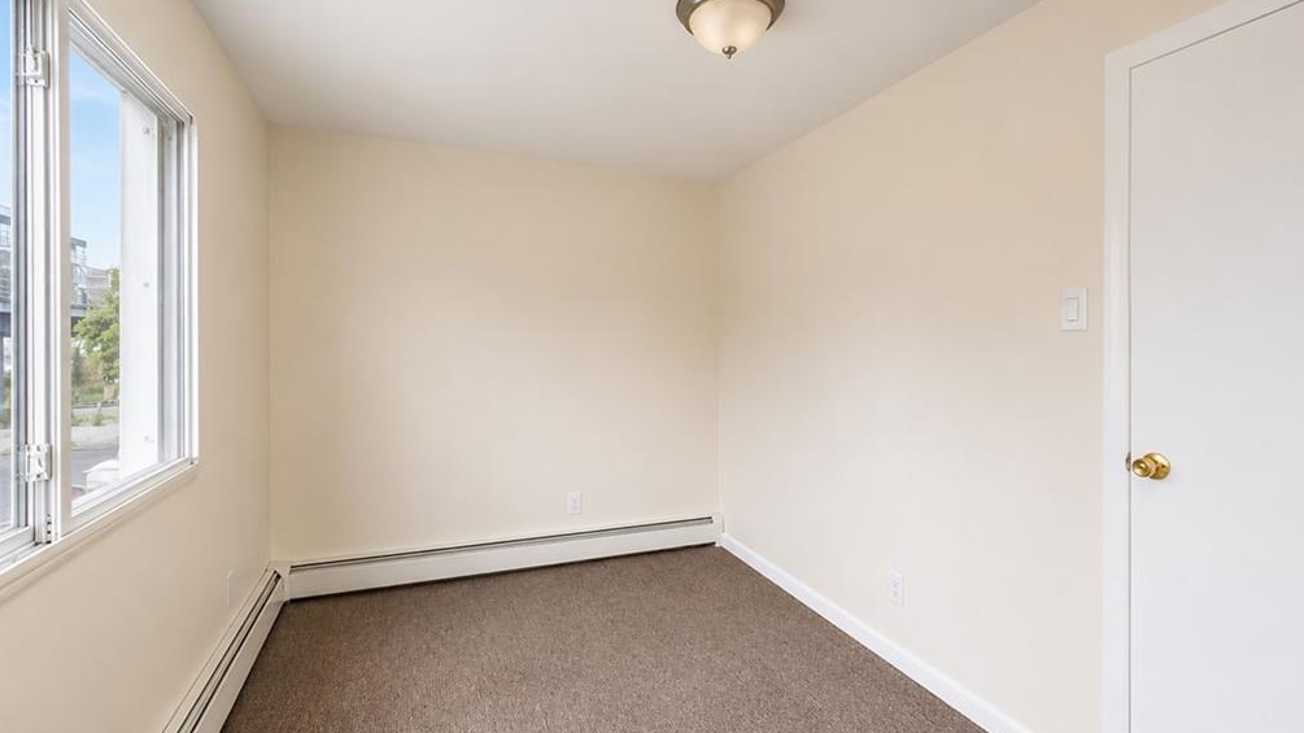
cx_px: 653
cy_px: 344
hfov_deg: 99.4
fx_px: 553
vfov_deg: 67.0
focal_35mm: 16
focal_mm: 10
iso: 2000
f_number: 5
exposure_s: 1/200
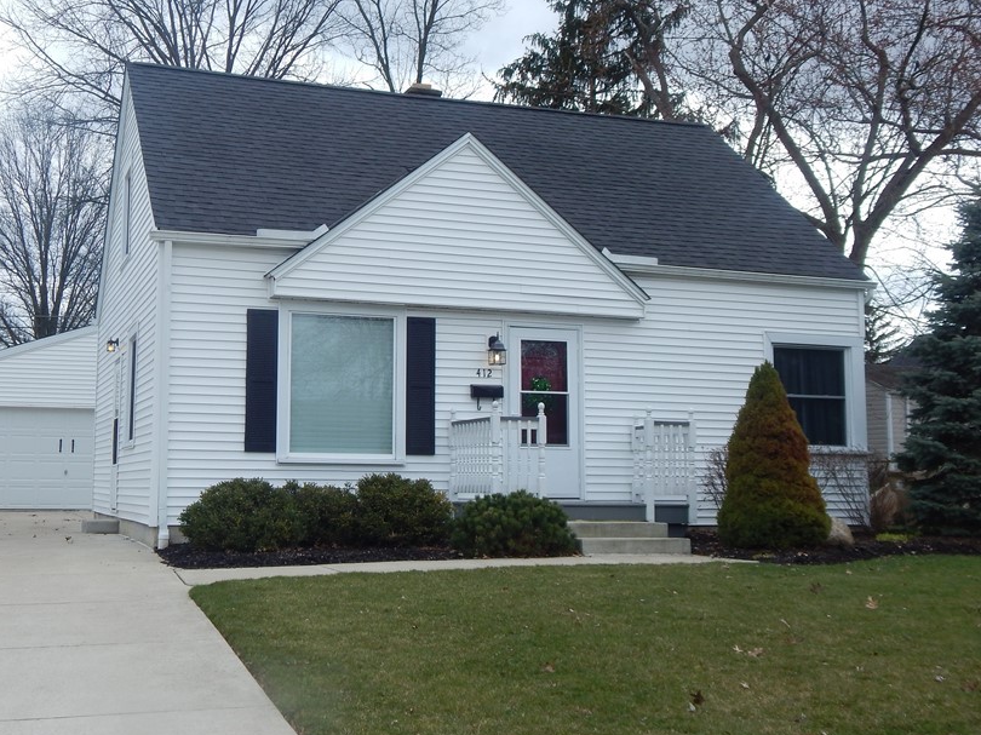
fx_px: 1218
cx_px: 380
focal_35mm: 43
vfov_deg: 33.6
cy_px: 362
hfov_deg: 43.6
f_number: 3.3
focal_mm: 6.1
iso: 125
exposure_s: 1/800
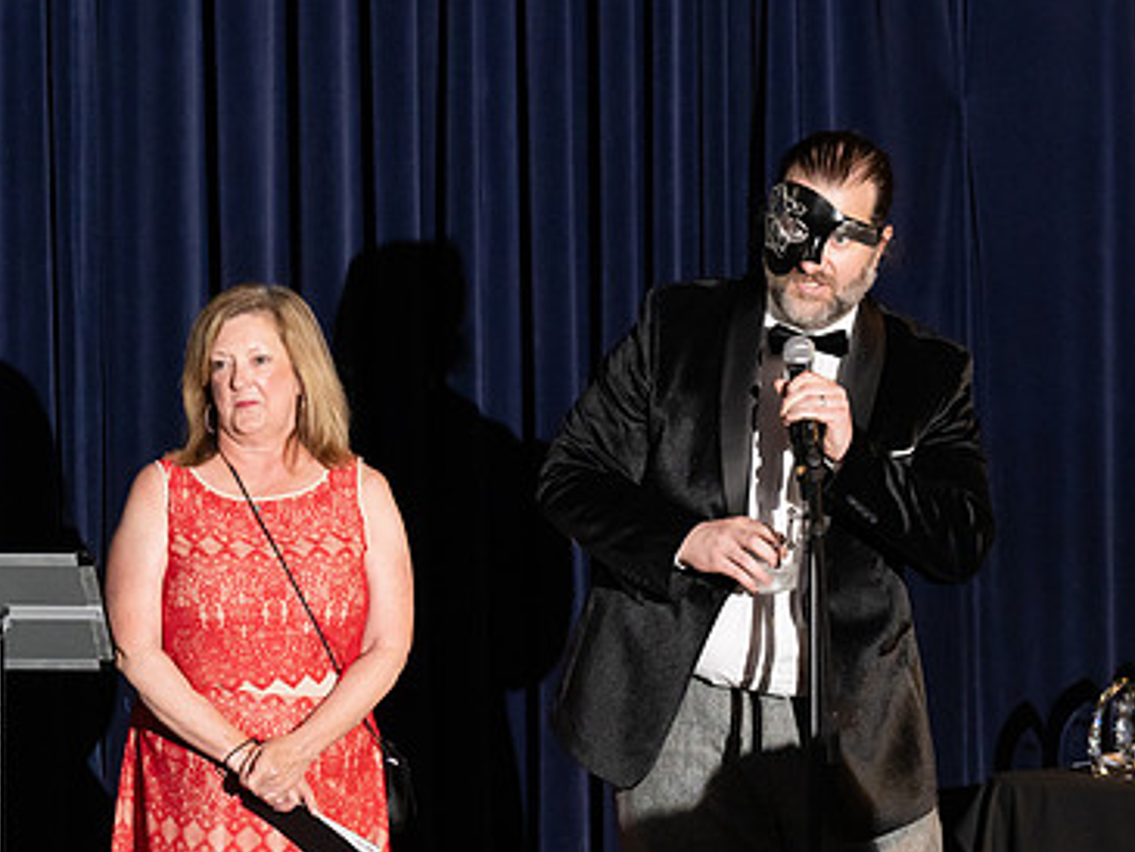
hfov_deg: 9.6
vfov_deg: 7.2
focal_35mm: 206
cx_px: 550
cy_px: 541
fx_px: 6757
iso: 2500
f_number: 4.5
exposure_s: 1/200
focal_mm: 90
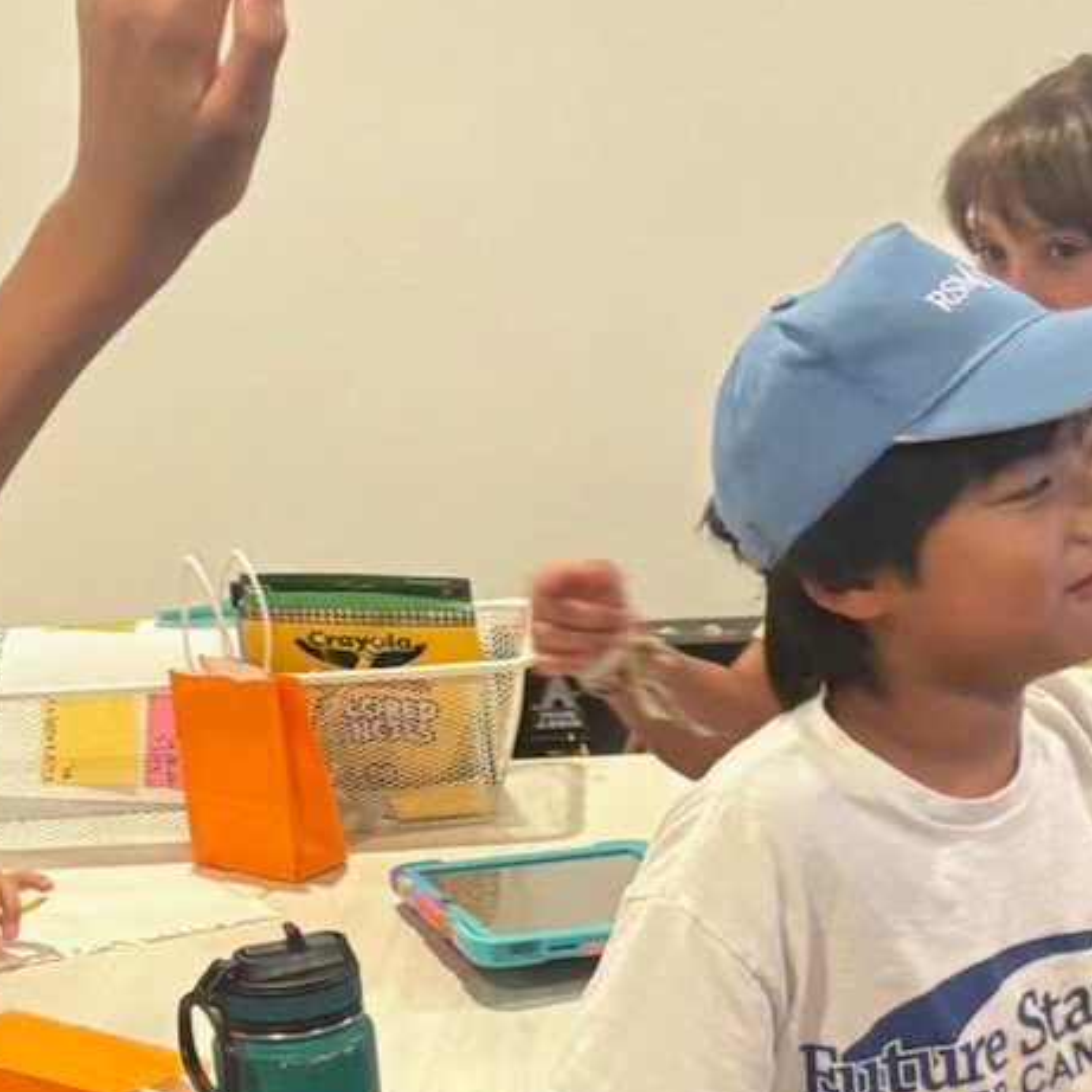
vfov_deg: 17.0
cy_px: 824
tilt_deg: -15.0
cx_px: 268
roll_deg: +0.8
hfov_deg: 17.0
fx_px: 3640
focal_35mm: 102
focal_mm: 5.96
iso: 200
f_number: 1.6
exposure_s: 1/60
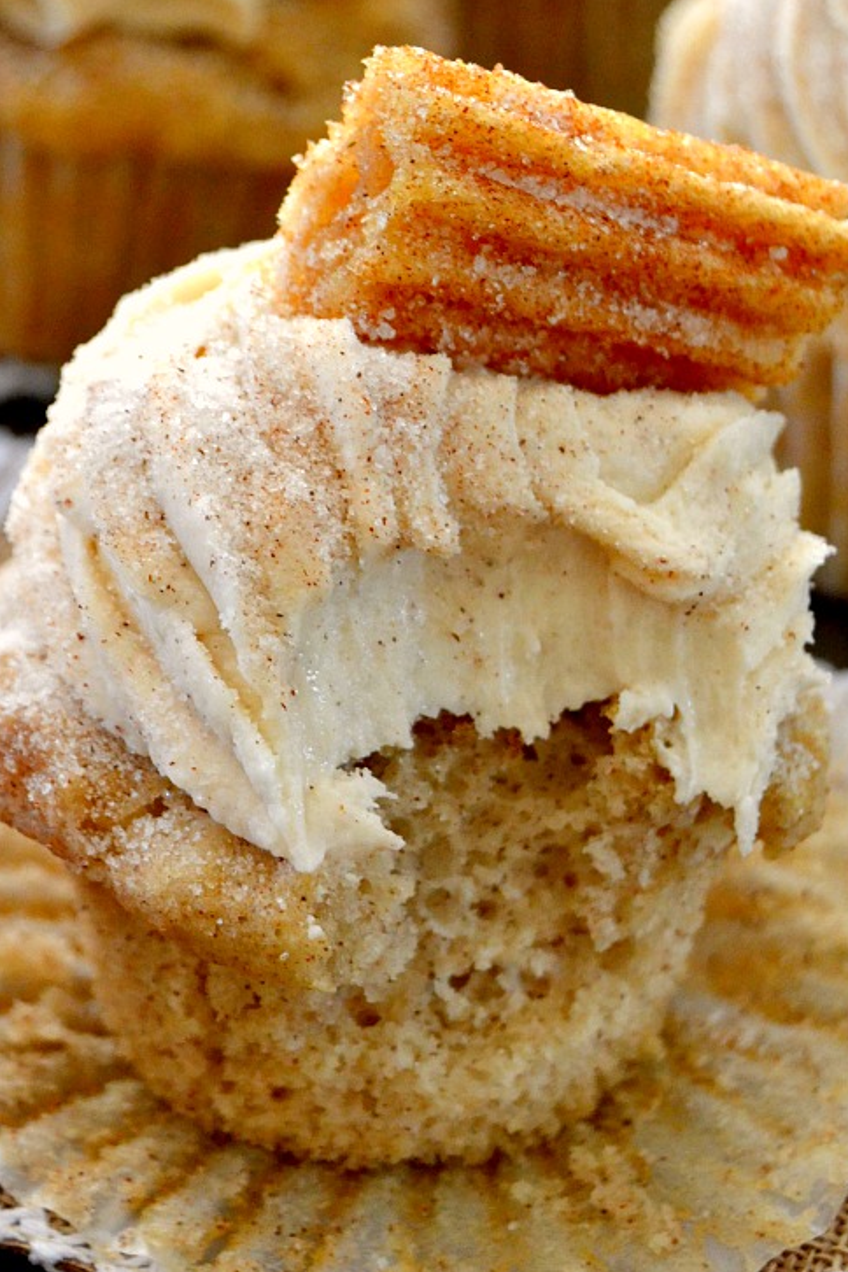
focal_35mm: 110
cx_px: 449
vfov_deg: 18.6
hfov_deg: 12.5
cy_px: 632
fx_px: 3875
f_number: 5.6
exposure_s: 1/60
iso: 1600
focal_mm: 55
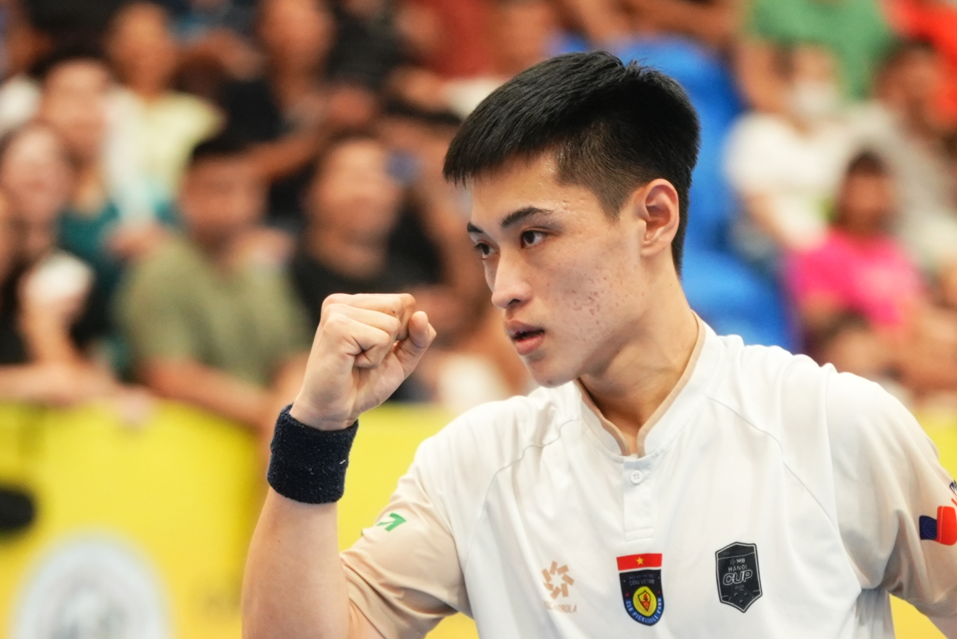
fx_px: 10160
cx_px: 532
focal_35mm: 382
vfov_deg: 3.6
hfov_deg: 5.4
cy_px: 654
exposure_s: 1/1000
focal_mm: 159
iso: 3200
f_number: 2.8
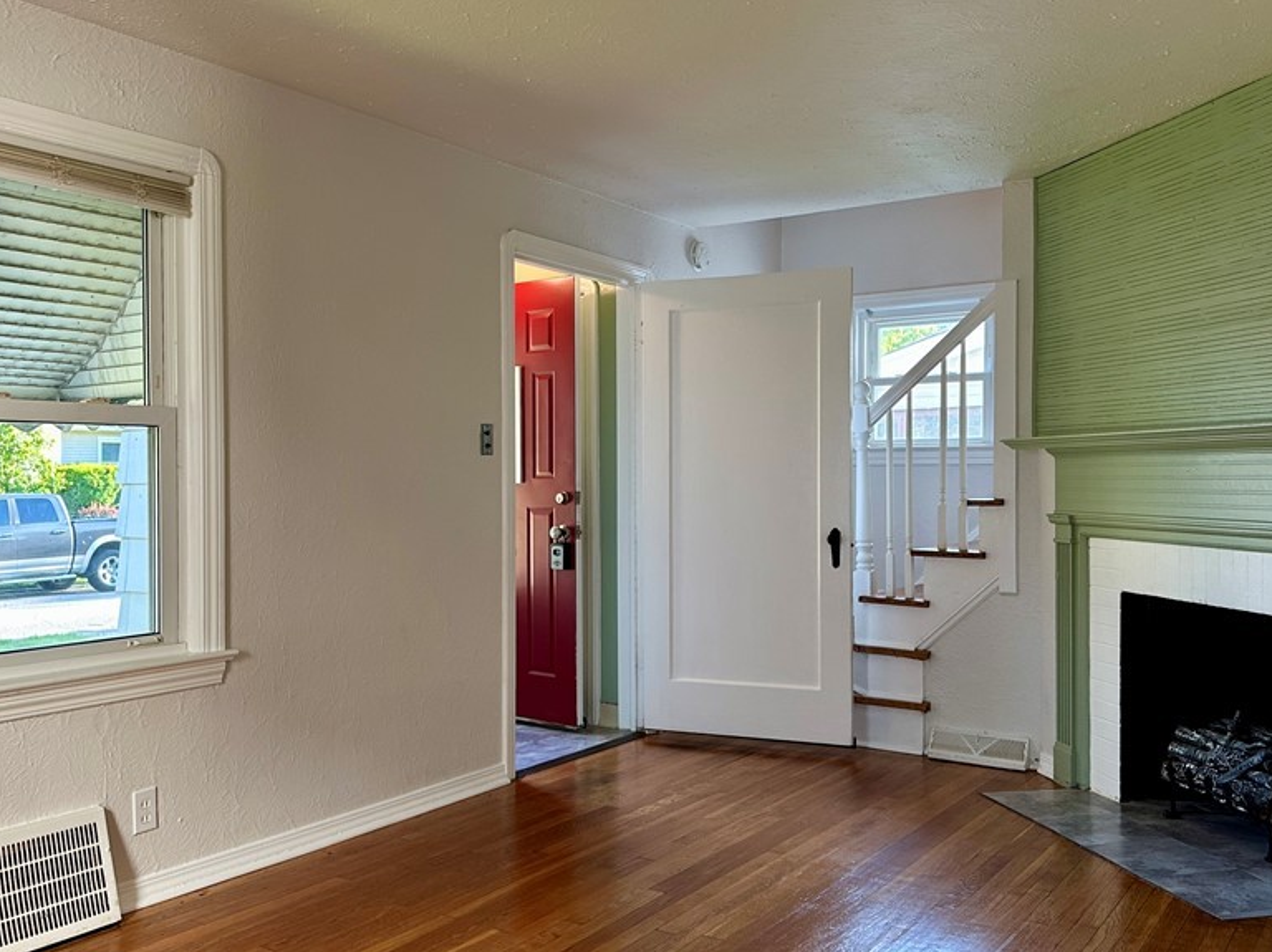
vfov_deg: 44.1
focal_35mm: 32
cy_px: 502
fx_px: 1175
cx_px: 628
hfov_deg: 56.8
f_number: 1.78
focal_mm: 6.86
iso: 200
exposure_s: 1/120
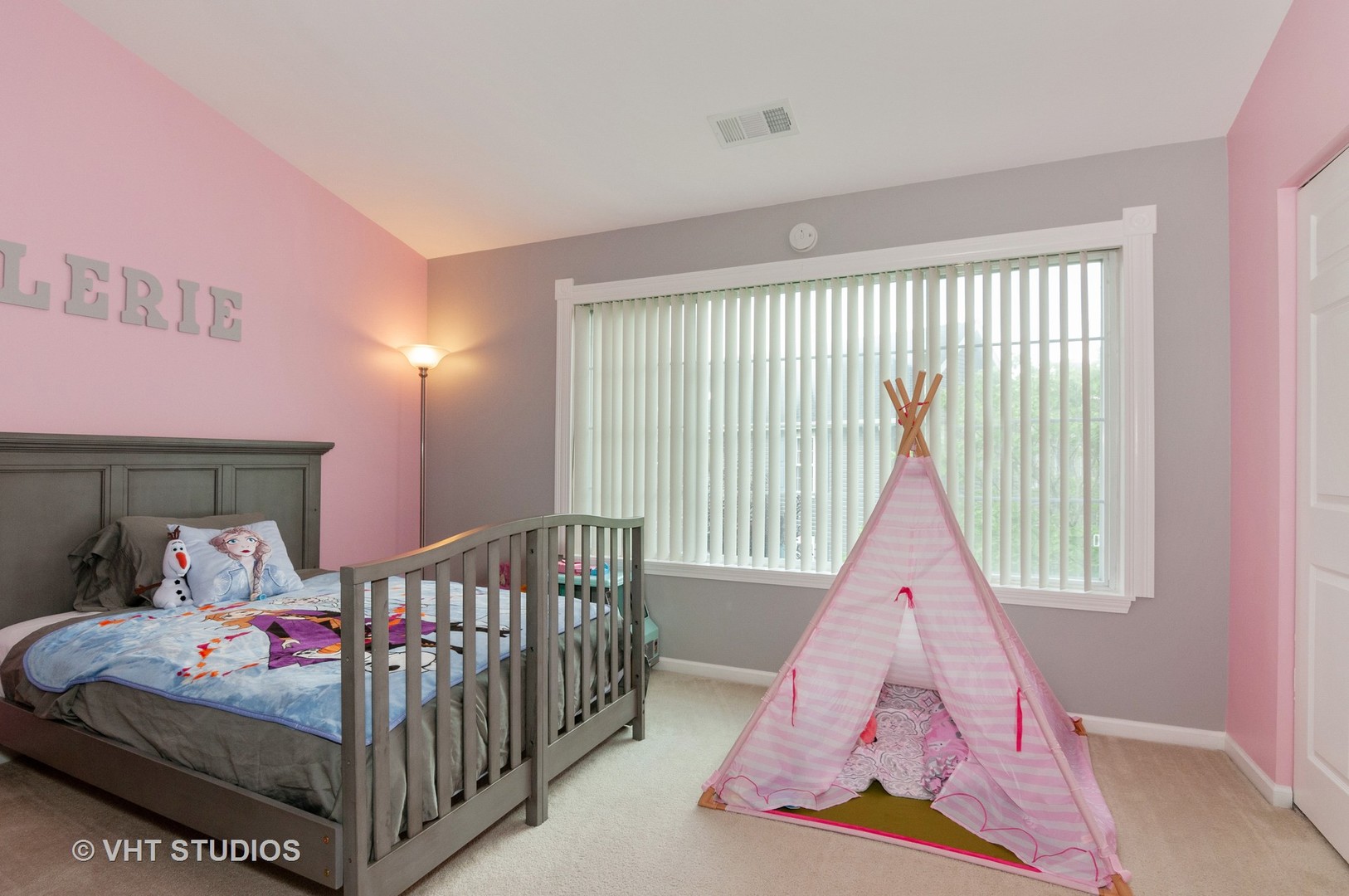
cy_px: 448
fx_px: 1123
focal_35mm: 30
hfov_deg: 62.0
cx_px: 674
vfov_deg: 43.5
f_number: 8
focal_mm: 20
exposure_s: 1/40
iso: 400
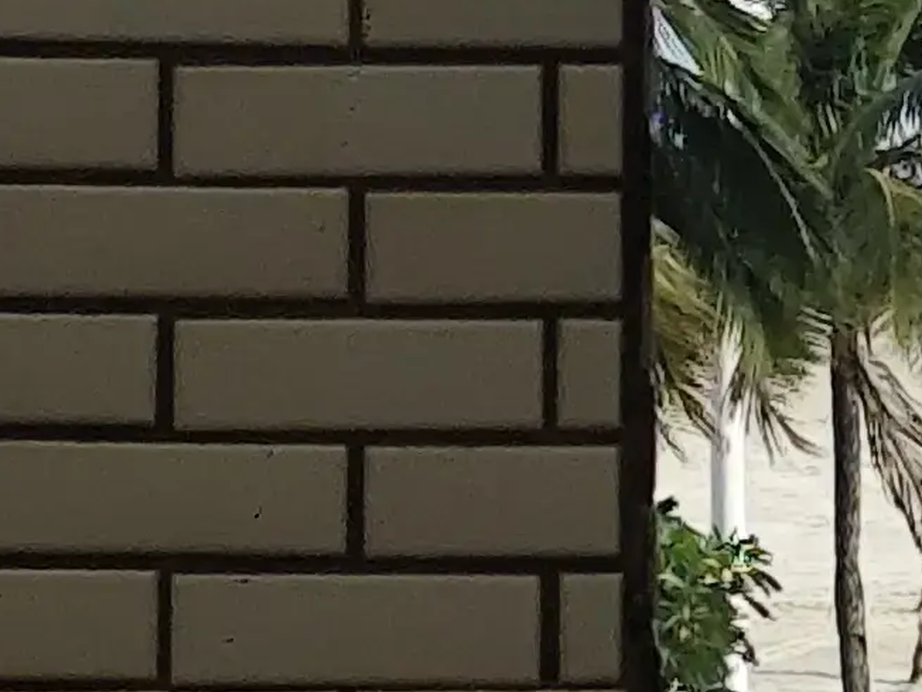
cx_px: 1978
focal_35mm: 582
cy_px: -27
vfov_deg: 2.6
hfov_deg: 3.4
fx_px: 15502
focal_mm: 6.19
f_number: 1.65
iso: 50
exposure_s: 1/483
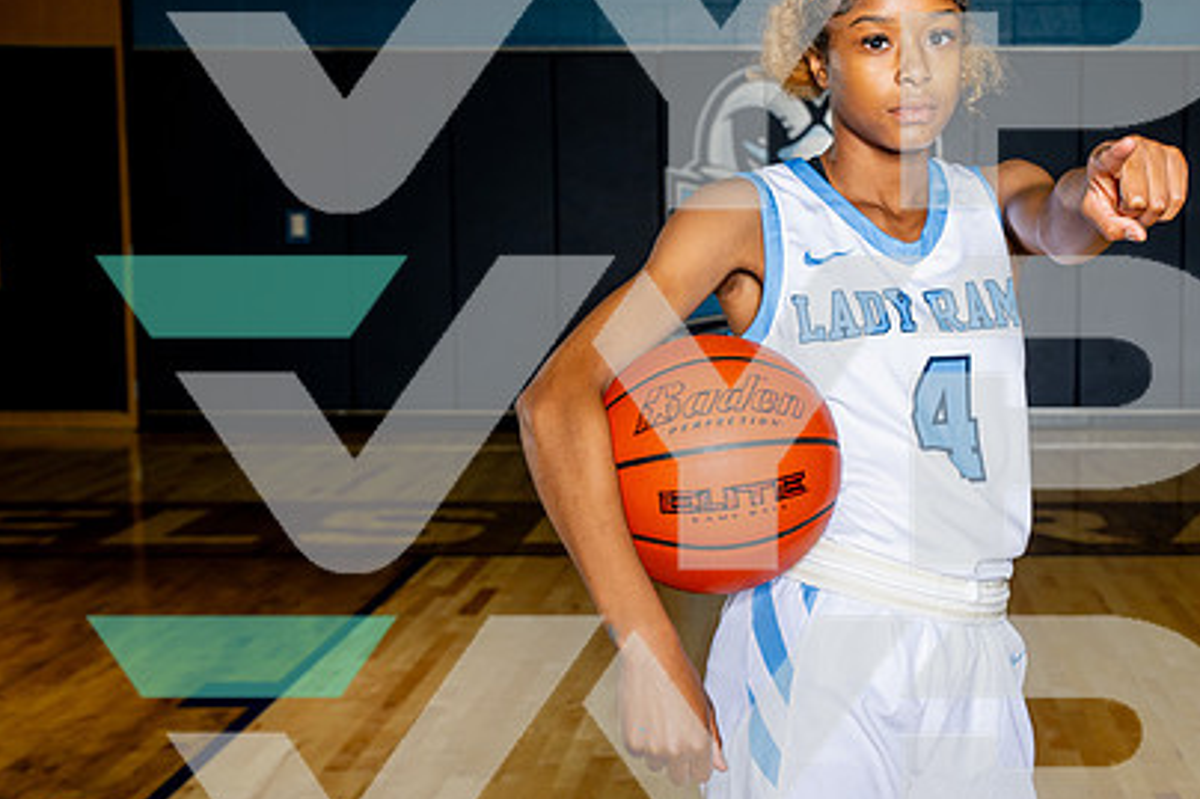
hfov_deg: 30.2
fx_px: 2199
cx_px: 843
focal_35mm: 66
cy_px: 412
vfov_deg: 20.6
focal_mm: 44
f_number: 7.1
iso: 400
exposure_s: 1/160
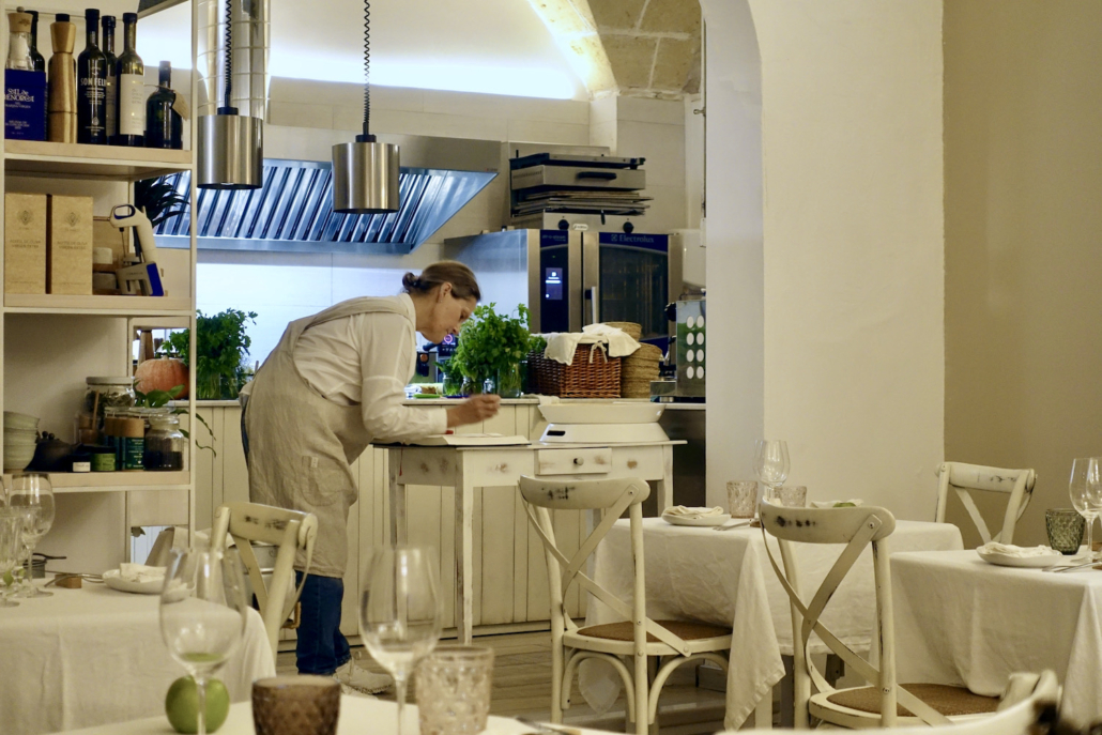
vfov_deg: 19.5
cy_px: 368
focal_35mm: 70
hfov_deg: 28.8
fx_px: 2143
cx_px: 551
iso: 800
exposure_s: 1/40
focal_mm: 25.7
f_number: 2.8
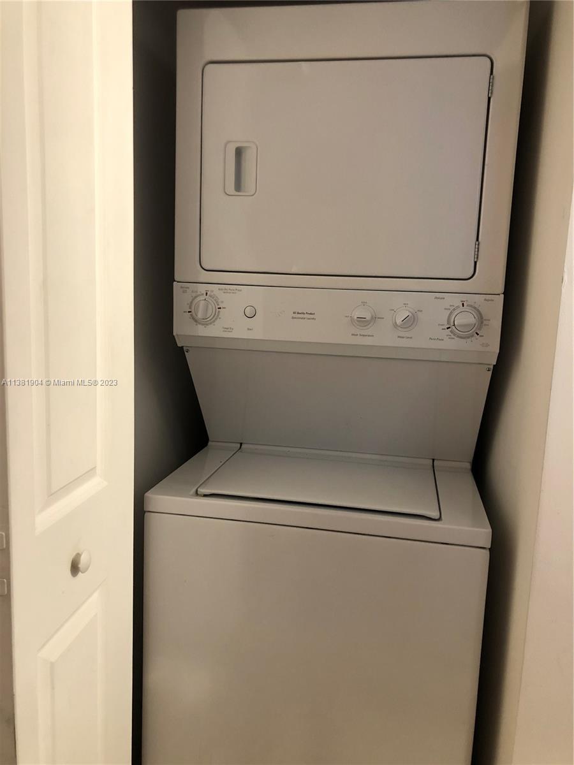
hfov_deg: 49.7
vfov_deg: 63.4
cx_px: 287
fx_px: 619
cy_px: 382
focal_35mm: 28
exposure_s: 1/15
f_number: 1.8
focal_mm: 3.99
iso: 50
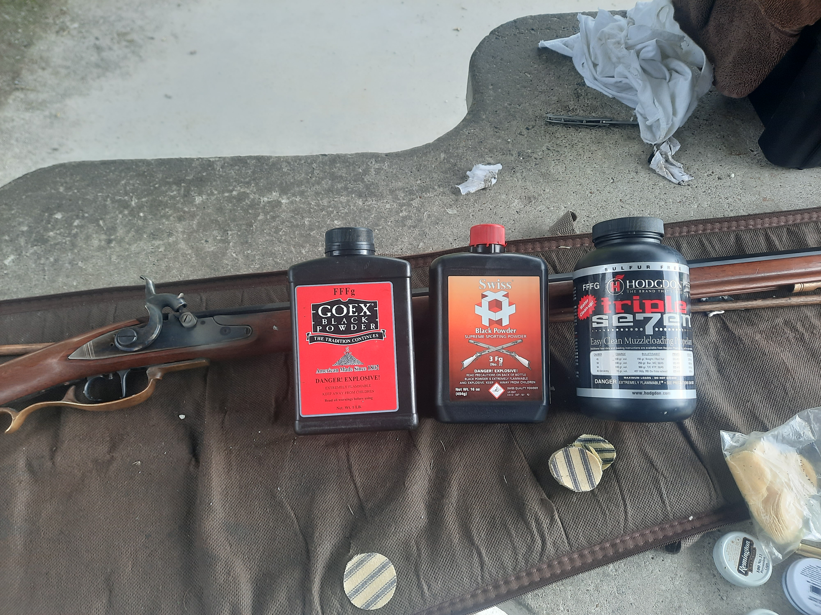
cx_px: 410
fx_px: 593
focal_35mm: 25
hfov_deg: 69.4
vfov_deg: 54.9
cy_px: 308
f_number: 2
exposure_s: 1/60
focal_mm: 4.6
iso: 50
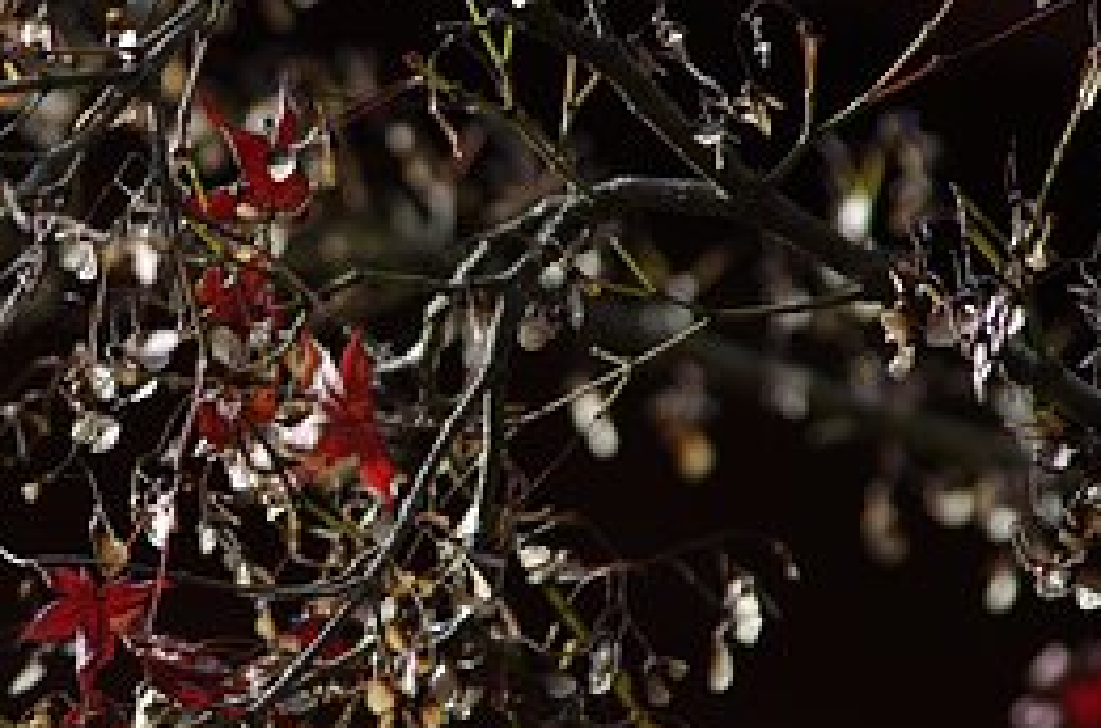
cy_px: 427
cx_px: 182
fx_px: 15346
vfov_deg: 2.7
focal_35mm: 503
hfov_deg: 4.1
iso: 100
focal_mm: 170
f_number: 6.7
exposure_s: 1/250
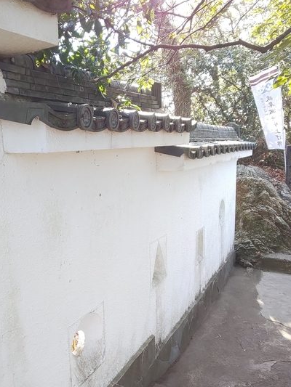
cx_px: 87
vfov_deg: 59.9
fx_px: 336
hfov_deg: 45.8
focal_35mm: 30
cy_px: 201
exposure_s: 1/100
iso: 50
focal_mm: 3.45
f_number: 1.94
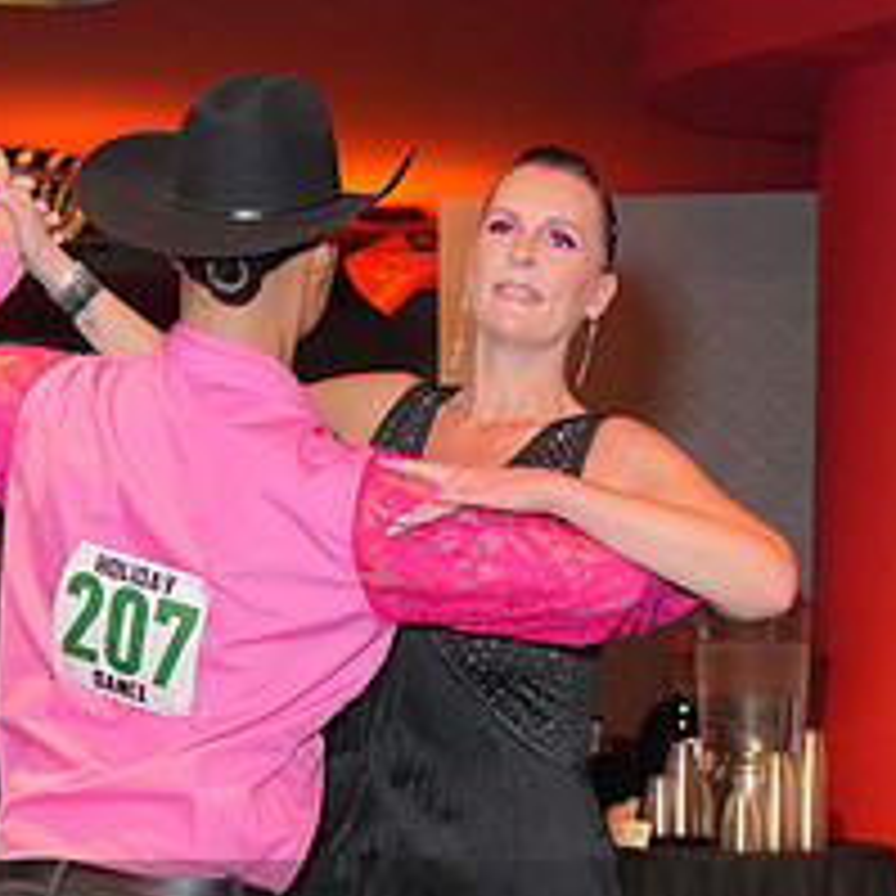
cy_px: 1013
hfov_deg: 18.5
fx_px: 2753
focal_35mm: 94
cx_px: 448
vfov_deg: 17.8
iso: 4000
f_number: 4
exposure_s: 1/200
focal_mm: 38
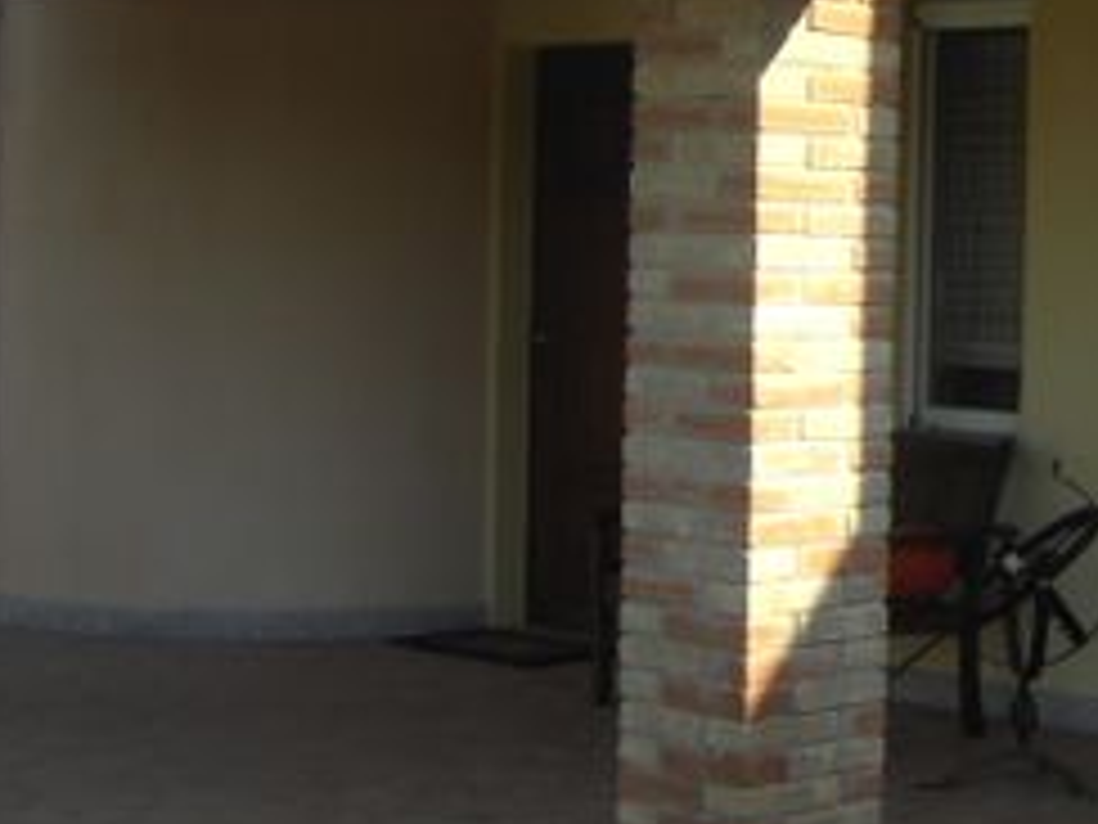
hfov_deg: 21.9
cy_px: 167
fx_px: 2728
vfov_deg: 17.0
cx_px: 1107
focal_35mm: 86
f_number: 4.8
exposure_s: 1/150
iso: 50
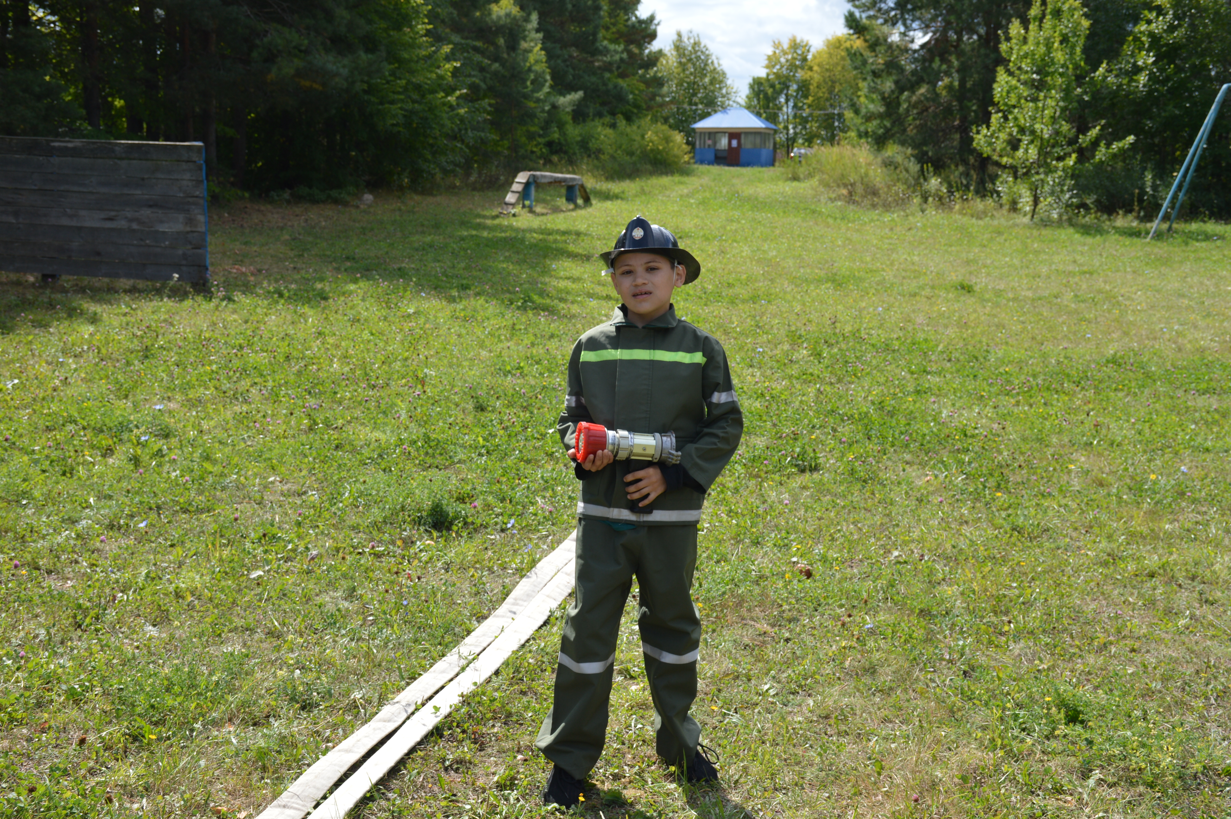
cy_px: 410
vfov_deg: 28.0
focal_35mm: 48
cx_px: 616
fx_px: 1640
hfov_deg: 41.1
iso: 100
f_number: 7.1
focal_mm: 32
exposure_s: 1/200
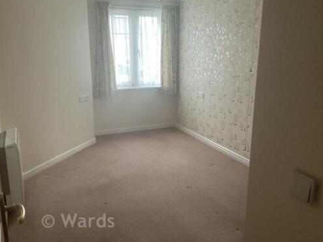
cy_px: 124
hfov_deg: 53.9
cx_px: 164
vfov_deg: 41.8
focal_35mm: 34
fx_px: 317
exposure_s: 1/60
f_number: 1.8
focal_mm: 3
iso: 125
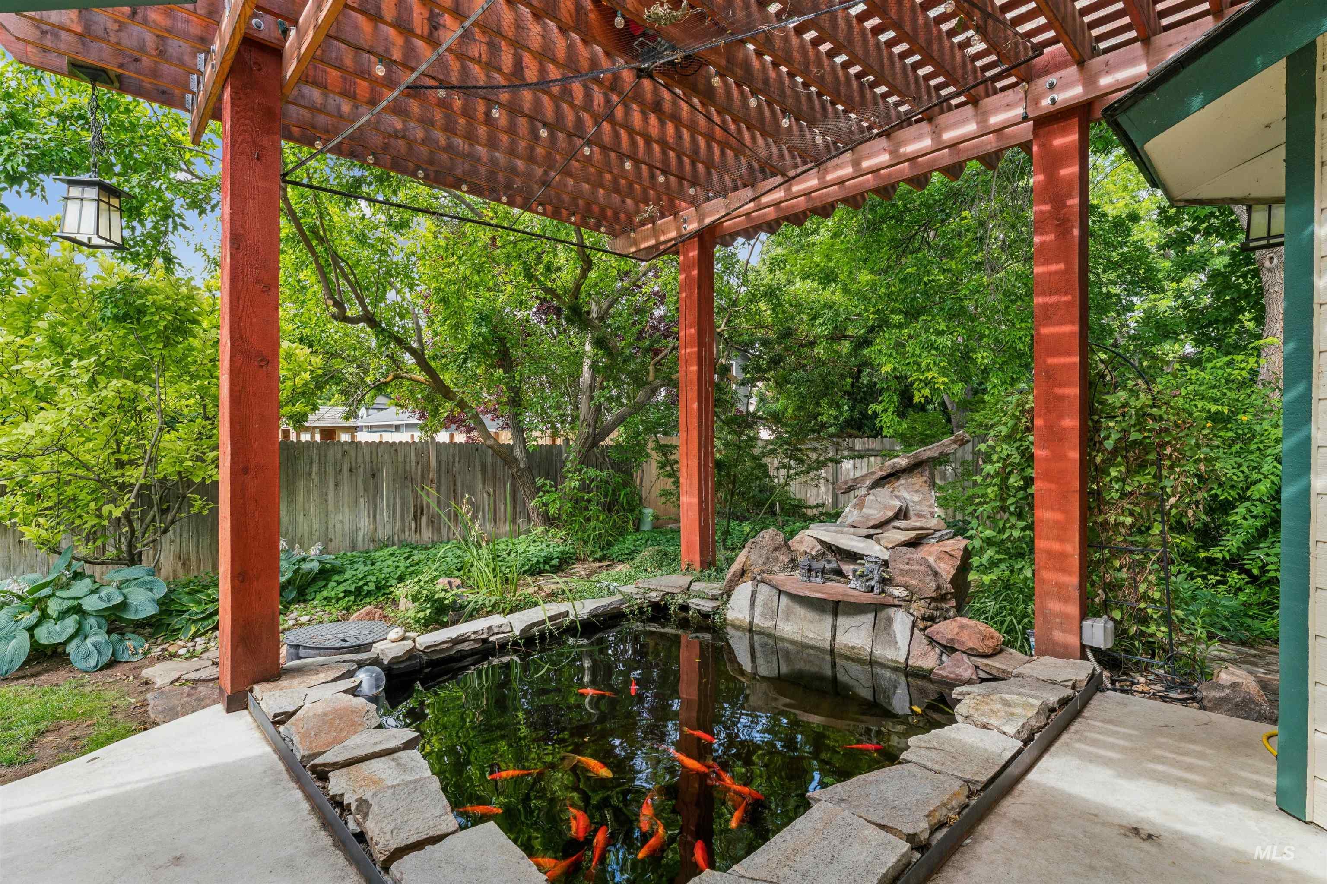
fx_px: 623
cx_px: 664
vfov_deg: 70.8
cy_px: 442
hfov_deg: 93.6
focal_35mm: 17
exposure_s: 1/30
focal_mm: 16.9
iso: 400
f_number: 13
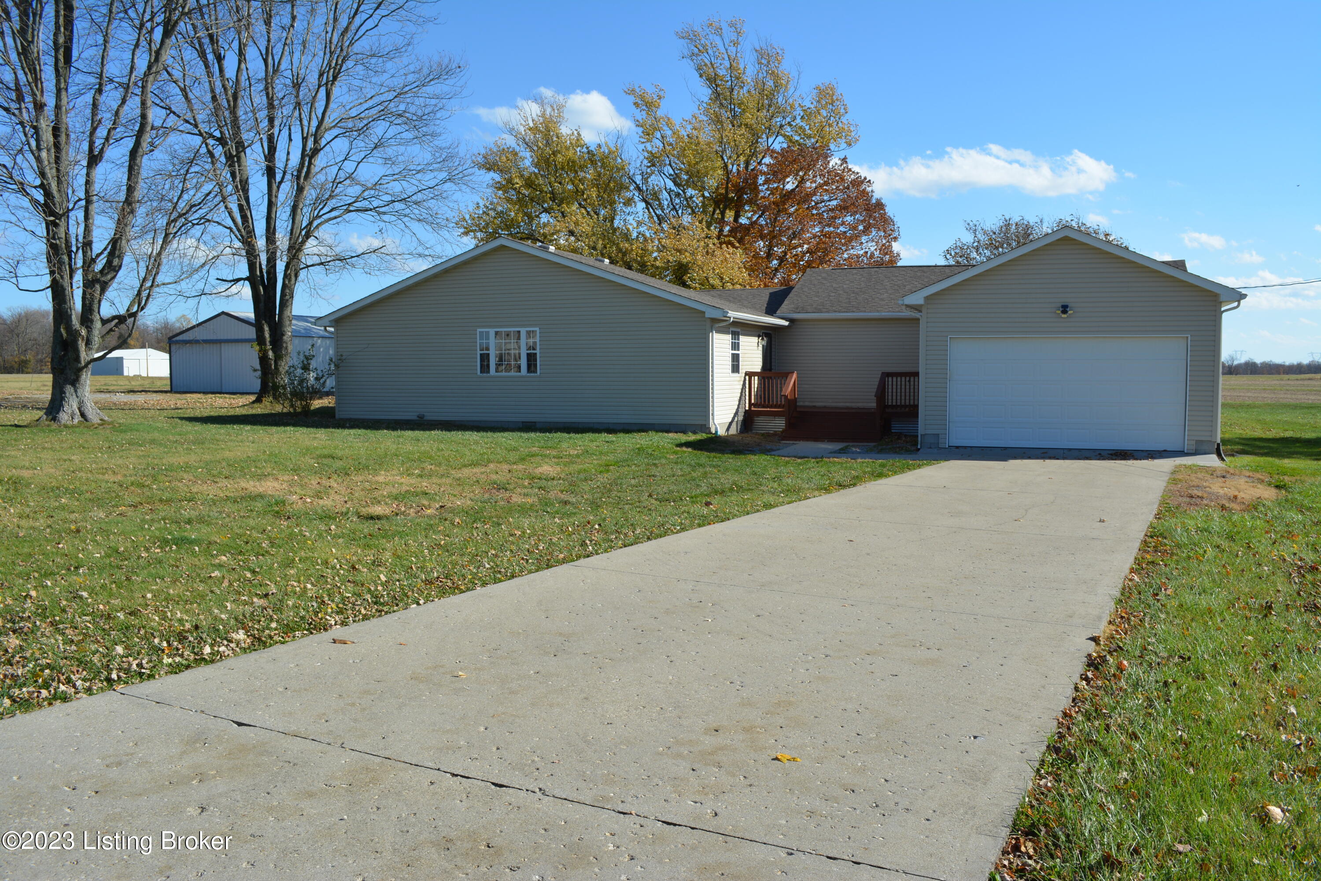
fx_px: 991
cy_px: 440
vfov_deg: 47.9
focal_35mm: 27
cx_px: 660
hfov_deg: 67.4
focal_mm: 18
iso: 110
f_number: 8
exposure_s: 1/250
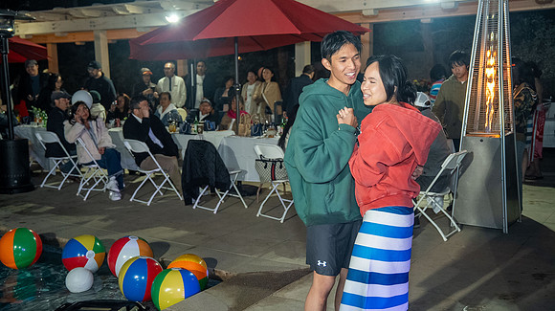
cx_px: 278
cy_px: 156
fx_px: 616
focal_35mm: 42
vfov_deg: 28.3
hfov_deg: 48.5
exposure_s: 1/160
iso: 1600
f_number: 2.8
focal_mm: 40
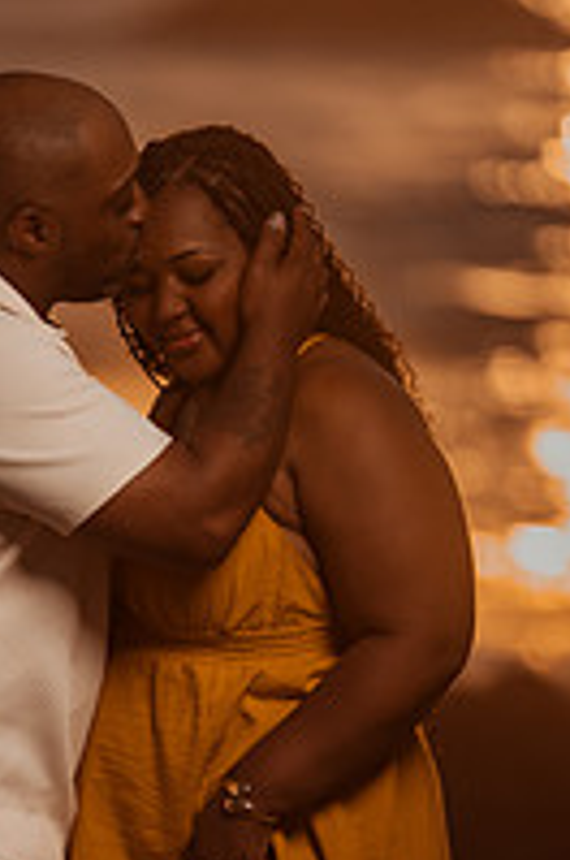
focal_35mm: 306
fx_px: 7292
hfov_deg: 4.5
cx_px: 56
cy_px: 886
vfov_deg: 6.7
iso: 100
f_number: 1.8
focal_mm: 135
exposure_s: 1/8000
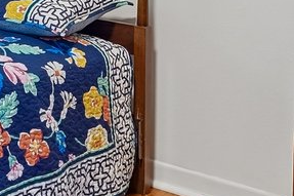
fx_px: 851
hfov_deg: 16.3
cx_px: -246
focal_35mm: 104
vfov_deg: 12.1
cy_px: -156
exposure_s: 1/5
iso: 400
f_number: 8
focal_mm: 14.6
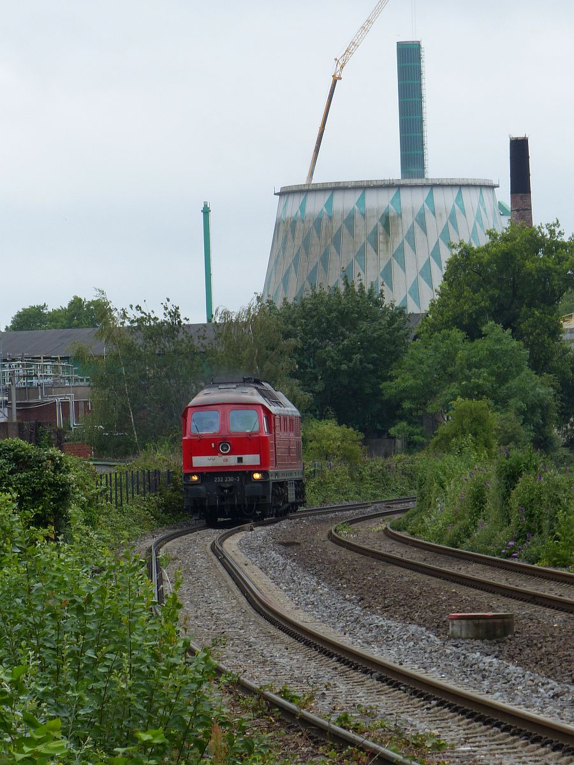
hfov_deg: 5.2
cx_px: 287
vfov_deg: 7.0
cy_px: 382
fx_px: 6301
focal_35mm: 285
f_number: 8
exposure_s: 1/50
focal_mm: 51.2
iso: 100
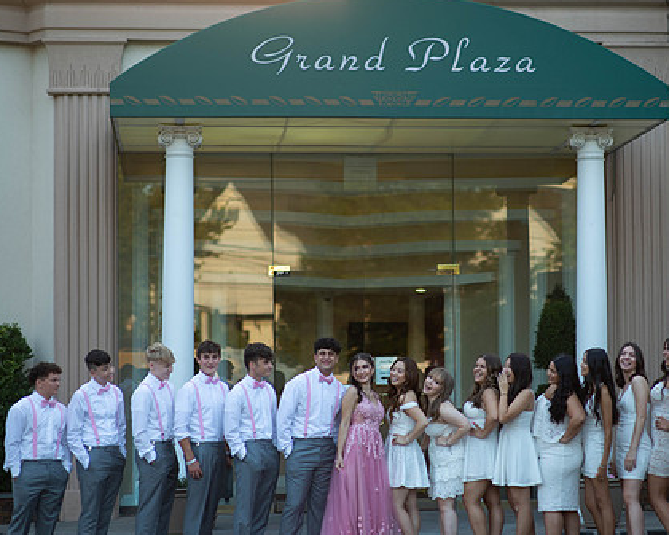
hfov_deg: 17.4
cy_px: 301
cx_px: 400
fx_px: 2178
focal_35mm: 110
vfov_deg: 14.0
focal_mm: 85
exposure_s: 1/1000
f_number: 2
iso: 250
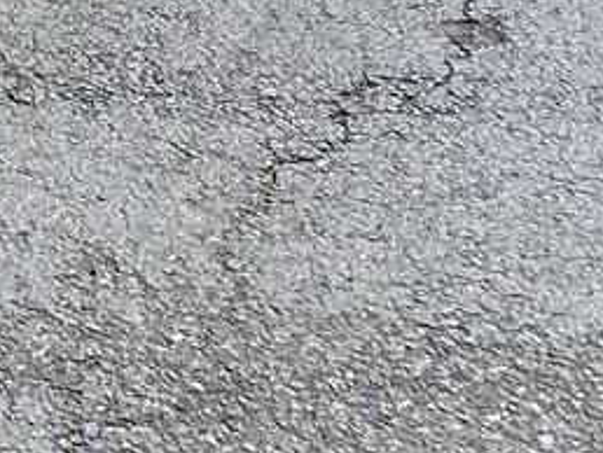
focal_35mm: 161
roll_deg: -2.8
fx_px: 2807
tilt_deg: -8.9
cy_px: -792
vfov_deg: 8.2
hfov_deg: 10.8
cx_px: -734
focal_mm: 5.7
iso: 50
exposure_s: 1/3460
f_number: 1.5
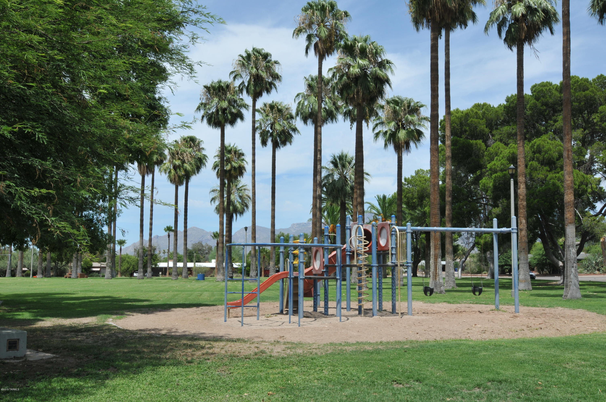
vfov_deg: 36.8
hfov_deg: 53.2
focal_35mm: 36
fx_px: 605
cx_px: 303
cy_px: 201
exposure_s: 1/250
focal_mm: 24
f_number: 14
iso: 250
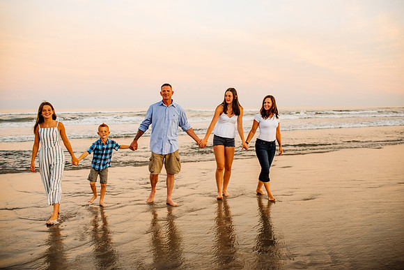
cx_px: 202
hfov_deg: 54.4
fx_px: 393
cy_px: 135
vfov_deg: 37.9
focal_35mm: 35
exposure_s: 1/320
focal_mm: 35
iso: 320
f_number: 2.8
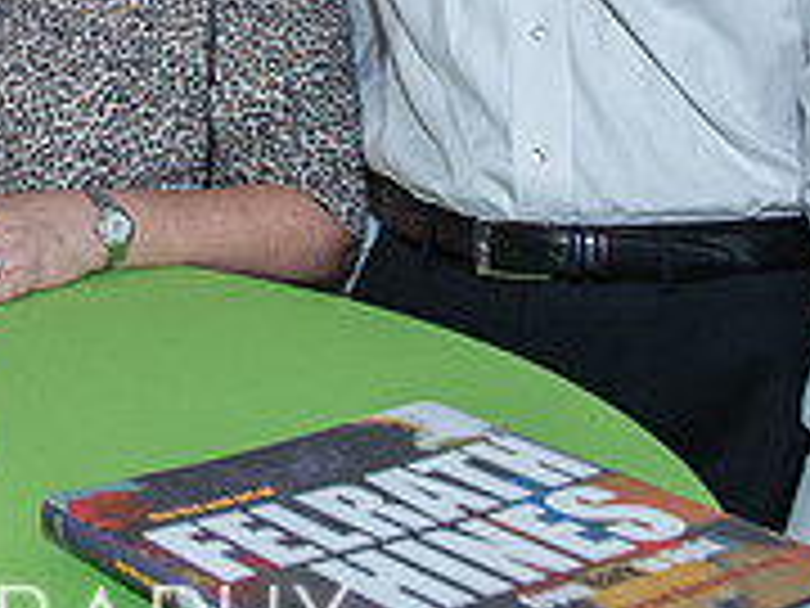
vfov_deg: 15.7
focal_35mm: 89
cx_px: -130
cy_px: -207
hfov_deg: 20.7
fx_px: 2083
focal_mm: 26
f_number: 4
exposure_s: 1/200
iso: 1000
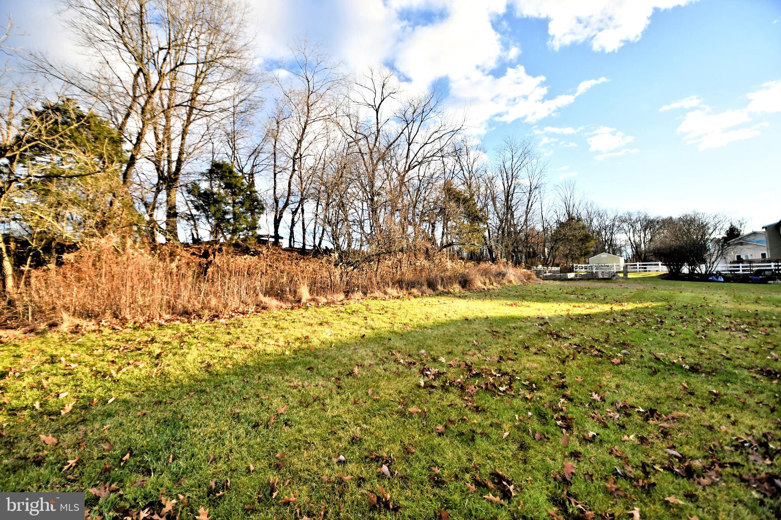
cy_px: 260
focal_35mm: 15
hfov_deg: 100.4
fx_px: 325
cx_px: 390
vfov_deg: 77.3
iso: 1000
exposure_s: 1/4000
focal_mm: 10
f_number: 3.5
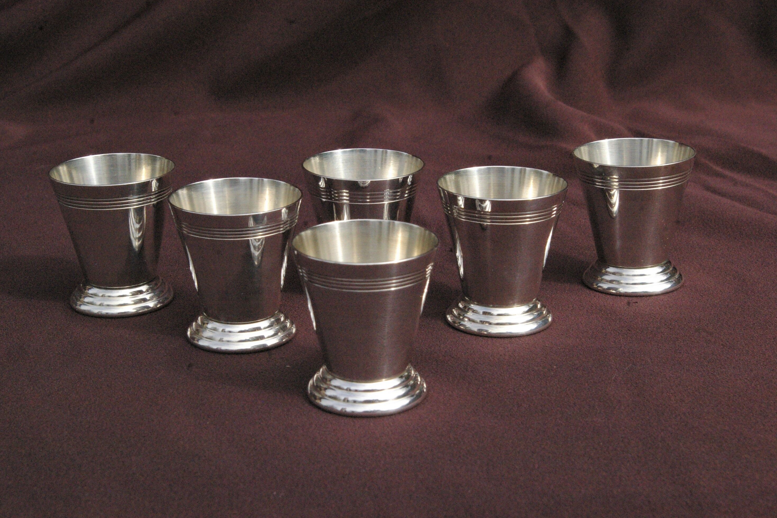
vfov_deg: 33.4
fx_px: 863
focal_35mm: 40
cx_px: 381
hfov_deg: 48.5
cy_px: 260
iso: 1600
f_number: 11
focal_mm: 26
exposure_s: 1/1000
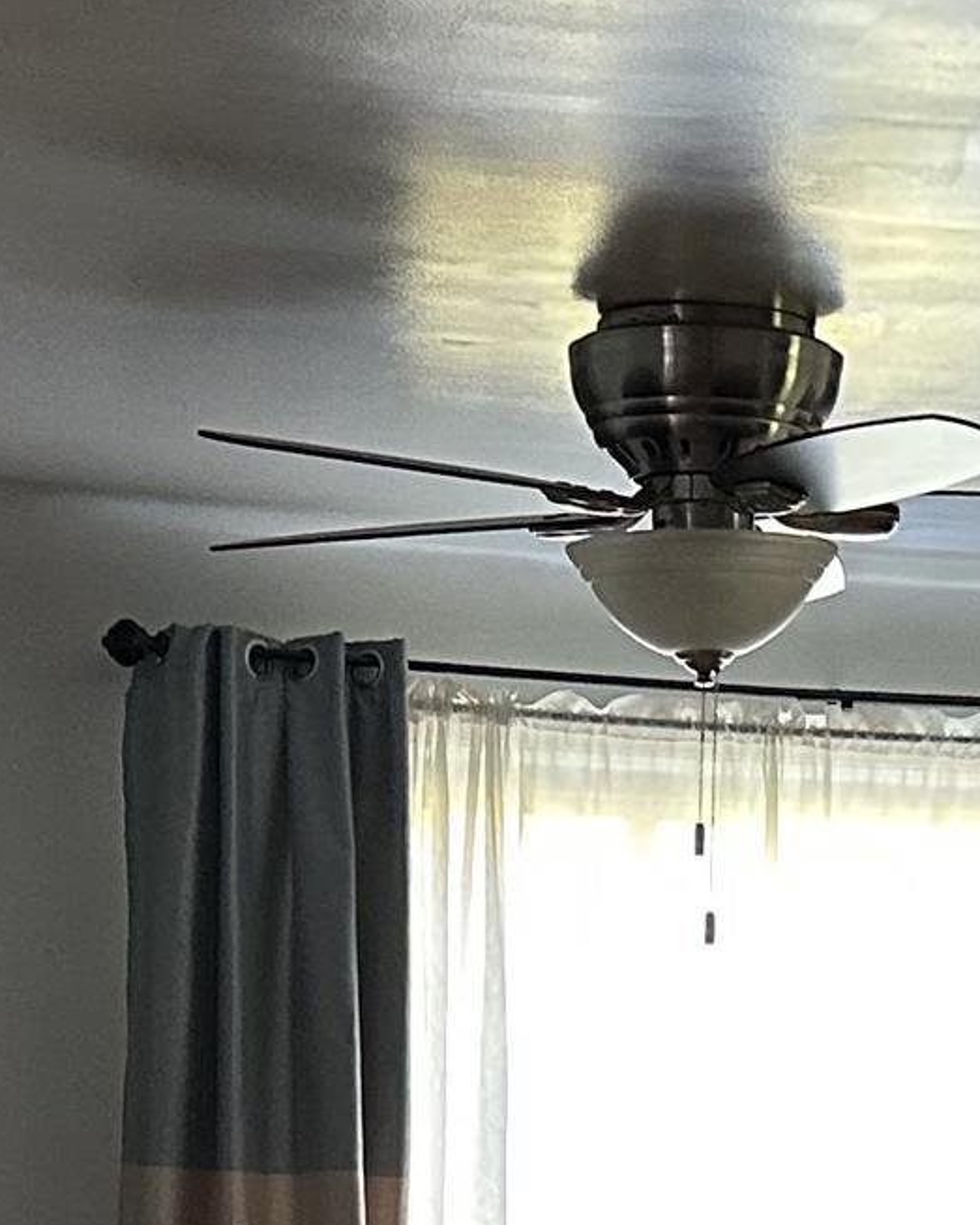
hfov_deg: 14.0
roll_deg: -2.1
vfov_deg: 16.2
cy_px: 1731
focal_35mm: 110
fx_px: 3989
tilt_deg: -7.1
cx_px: 710
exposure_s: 1/60
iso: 400
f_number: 1.78
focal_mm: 6.86
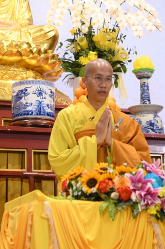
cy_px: 97
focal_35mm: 99
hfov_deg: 13.8
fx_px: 682
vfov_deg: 20.6
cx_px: 77
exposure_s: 1/250
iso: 3200
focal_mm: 65
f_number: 4
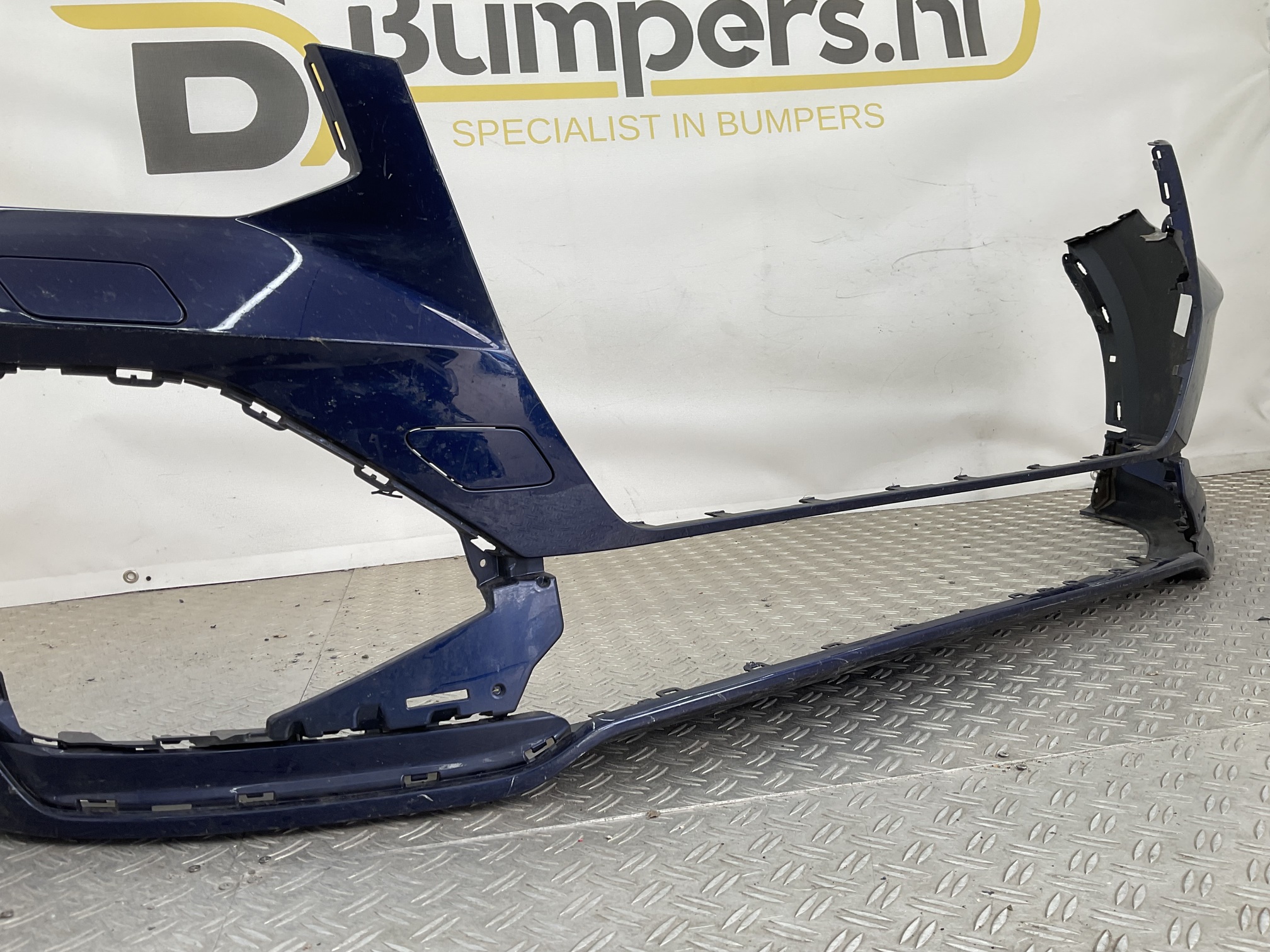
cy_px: 476
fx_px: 1064
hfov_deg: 61.7
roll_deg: +3.8
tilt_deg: -6.0
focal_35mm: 29
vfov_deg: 48.2
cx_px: 635
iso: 16
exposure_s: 1/118
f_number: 1.8
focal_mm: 3
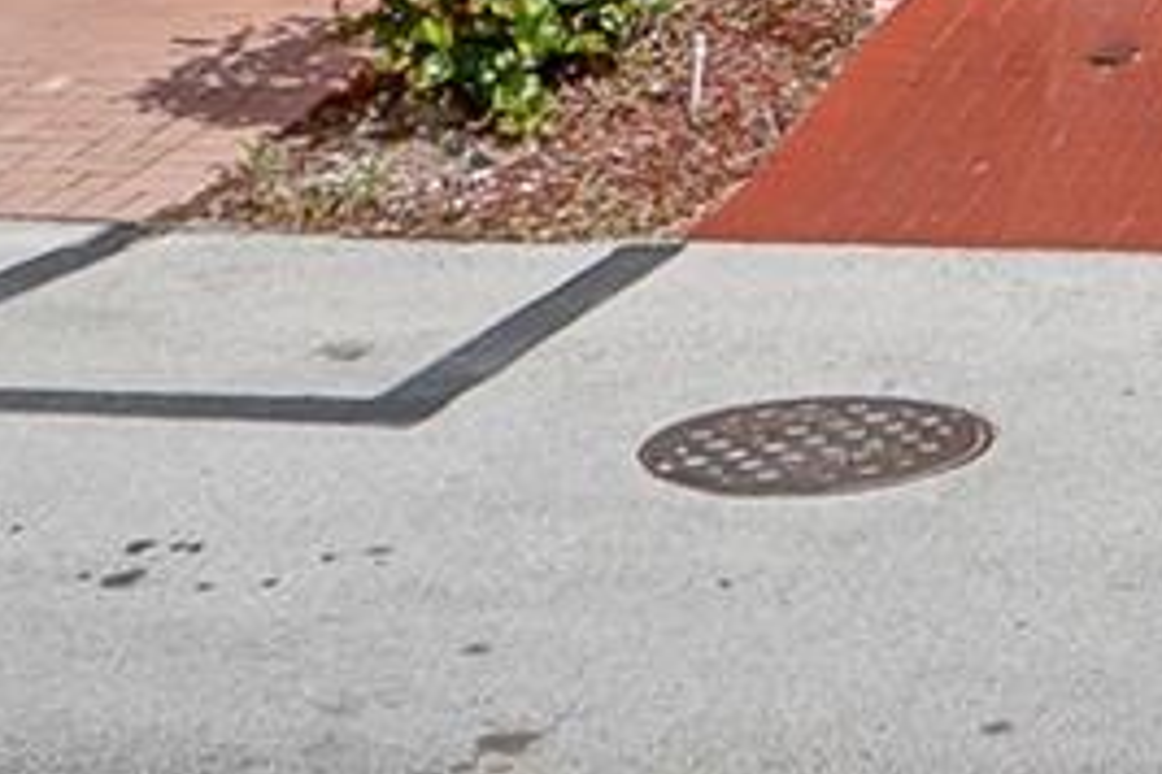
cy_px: -1357
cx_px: 1906
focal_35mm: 90
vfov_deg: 11.2
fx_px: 2905
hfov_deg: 18.9
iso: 160
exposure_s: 1/400
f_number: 13
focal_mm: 10
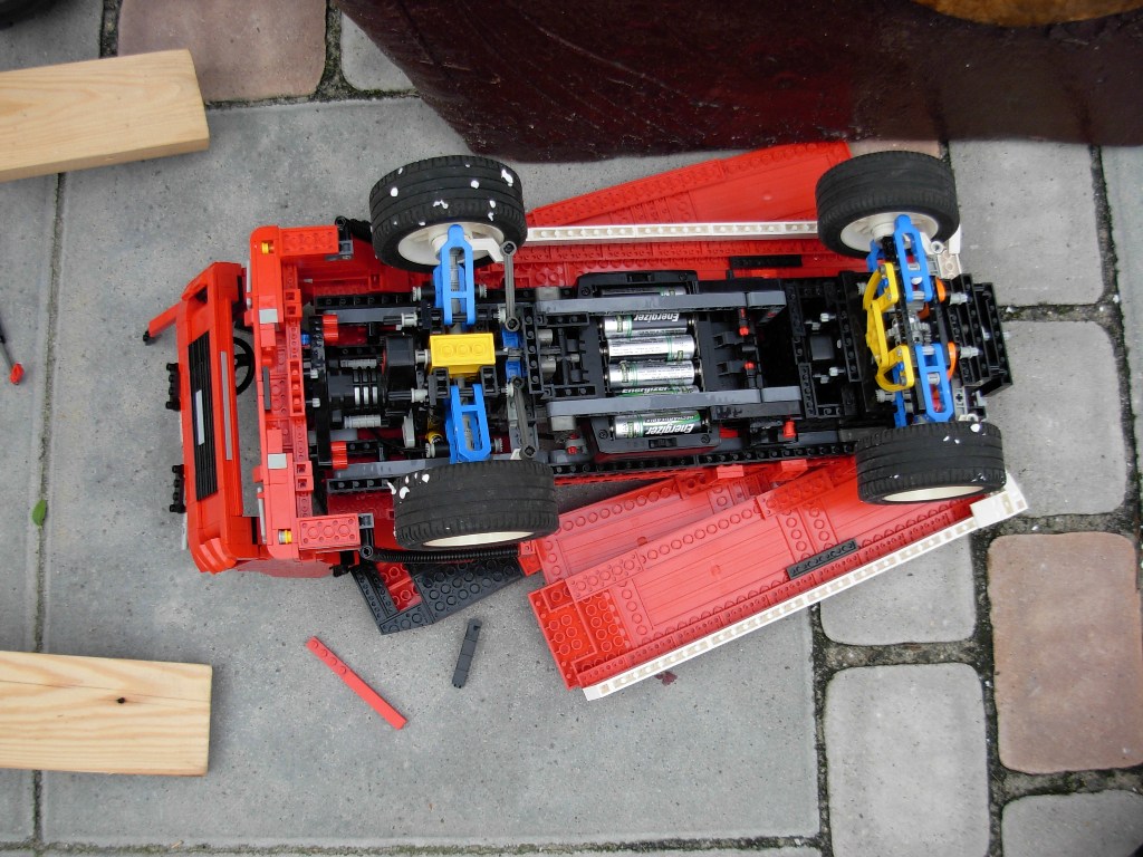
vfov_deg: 37.7
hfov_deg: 49.0
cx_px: 572
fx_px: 1255
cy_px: 428
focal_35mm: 38
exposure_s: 1/171
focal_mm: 6.3
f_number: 2.9
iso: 79
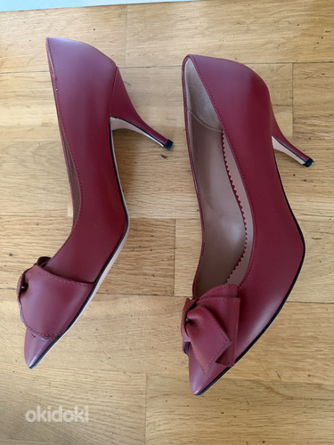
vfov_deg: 71.6
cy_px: 222
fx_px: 309
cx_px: 167
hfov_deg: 56.8
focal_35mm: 24
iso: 800
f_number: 1.78
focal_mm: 6.76
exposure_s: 1/41
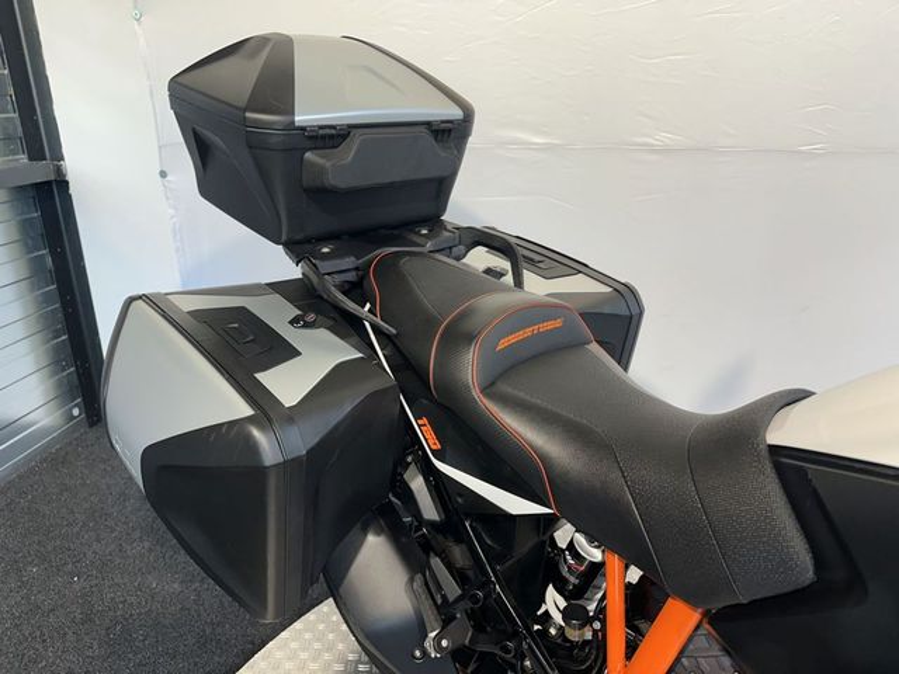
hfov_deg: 71.6
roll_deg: -1.5
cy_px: 337
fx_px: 623
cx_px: 450
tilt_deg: -20.7
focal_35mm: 24
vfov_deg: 56.8
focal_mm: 6.86
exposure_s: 1/100
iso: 100
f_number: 1.78
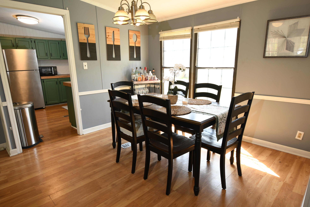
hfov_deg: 81.2
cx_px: 155
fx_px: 181
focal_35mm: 21
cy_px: 104
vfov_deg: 59.5
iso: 100
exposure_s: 1/10
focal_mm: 14
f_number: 5
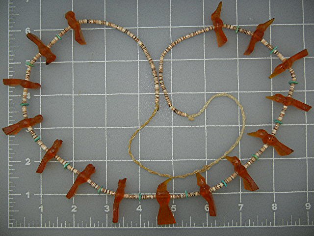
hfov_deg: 60.0
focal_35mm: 30
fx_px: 272
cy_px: 118
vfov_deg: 46.8
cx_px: 157
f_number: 3.5
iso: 200
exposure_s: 1/30
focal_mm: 5.4
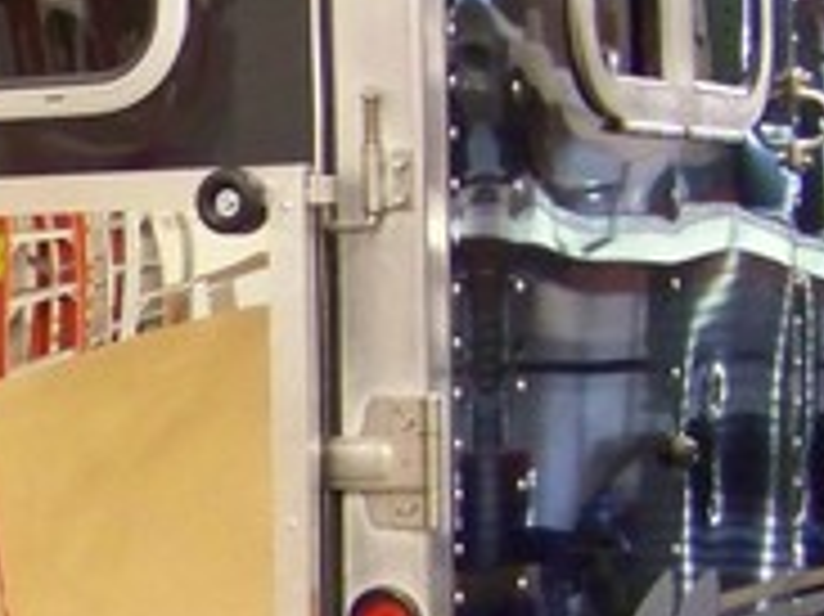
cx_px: -221
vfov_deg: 10.6
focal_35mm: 138
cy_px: 735
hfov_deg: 13.8
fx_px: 3283
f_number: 2.8
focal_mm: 5.85
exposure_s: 1/25
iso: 400
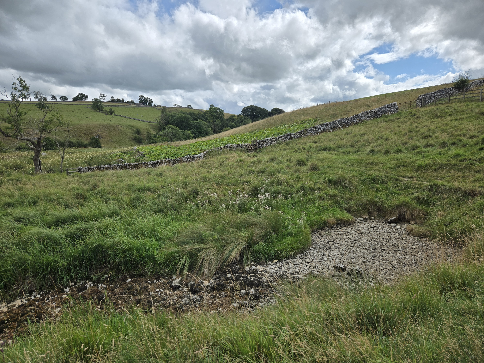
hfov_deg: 73.9
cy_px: 182
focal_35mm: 23
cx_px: 242
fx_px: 322
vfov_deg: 58.9
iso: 32
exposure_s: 1/2921
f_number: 1.8
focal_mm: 5.4
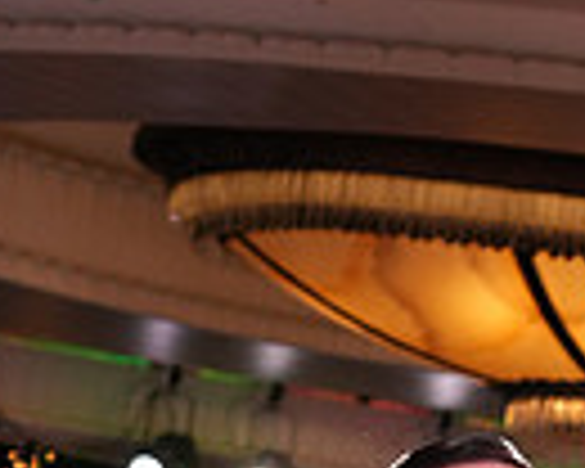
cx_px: 412
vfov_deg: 4.8
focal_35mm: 310
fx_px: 5367
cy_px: 1166
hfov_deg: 6.2
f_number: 5
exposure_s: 1/200
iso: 2000
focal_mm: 74
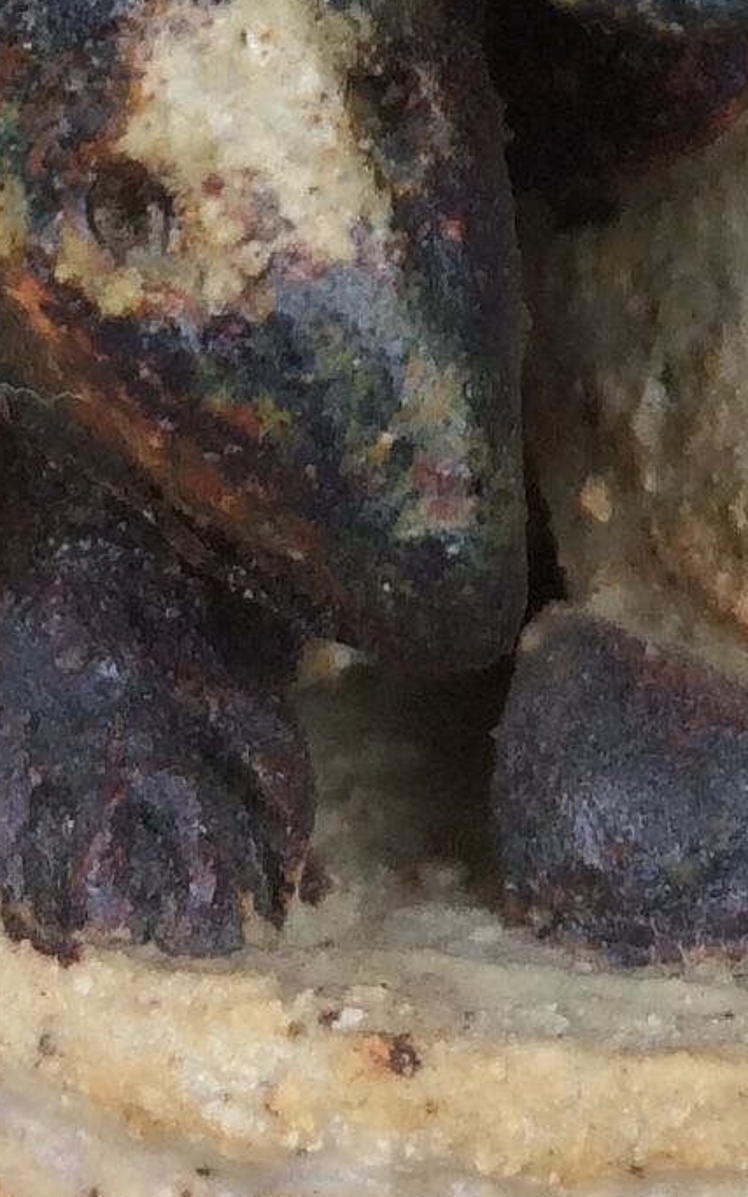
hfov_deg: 8.9
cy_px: -908
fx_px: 4794
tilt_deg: -6.2
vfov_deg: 13.0
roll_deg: +0.9
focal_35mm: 147
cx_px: 748
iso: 50
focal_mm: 4.15
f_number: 2.2
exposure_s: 1/100
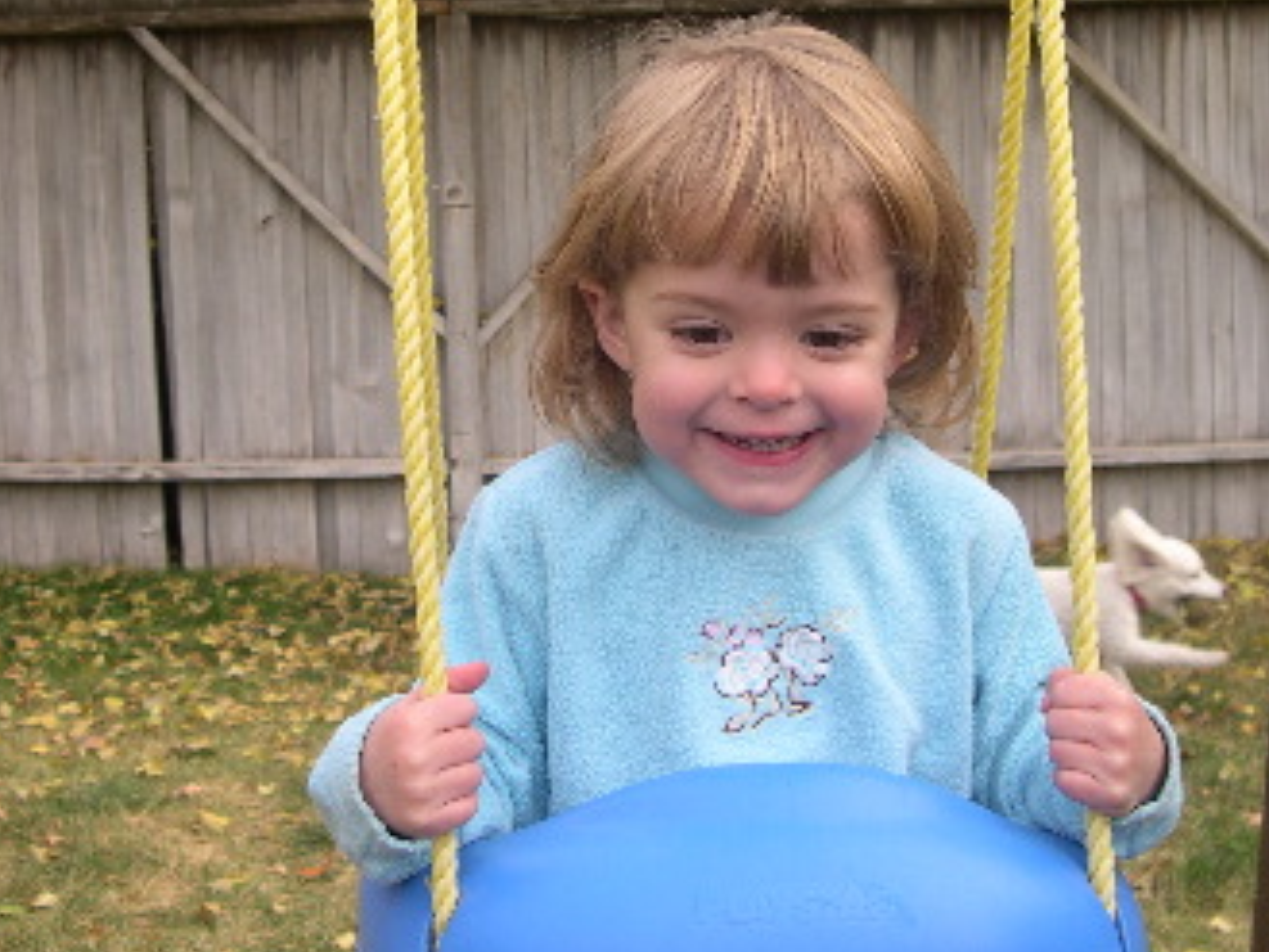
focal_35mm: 52
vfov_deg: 27.5
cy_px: 204
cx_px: 627
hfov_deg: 36.8
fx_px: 1907
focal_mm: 8
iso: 100
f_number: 2.8
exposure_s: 1/328
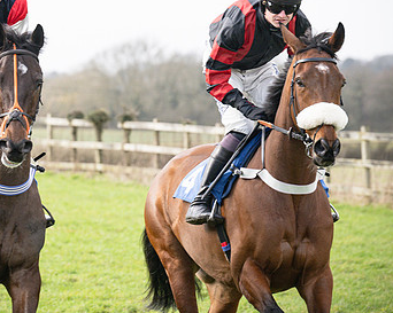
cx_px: -20
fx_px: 3823
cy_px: 68
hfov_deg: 5.9
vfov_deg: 4.7
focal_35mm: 329
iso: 400
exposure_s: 1/1000
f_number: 5
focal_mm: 150
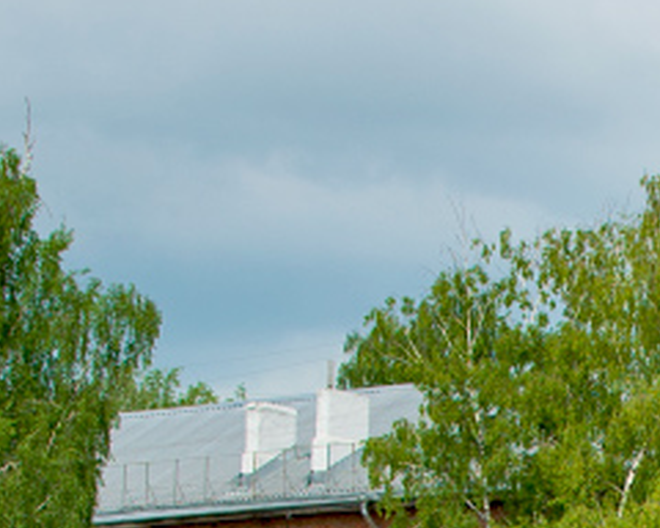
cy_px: 800
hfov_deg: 11.5
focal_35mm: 164
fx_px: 3203
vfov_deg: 9.2
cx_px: 858
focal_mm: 35
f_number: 3.5
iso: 125
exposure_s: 1/2000
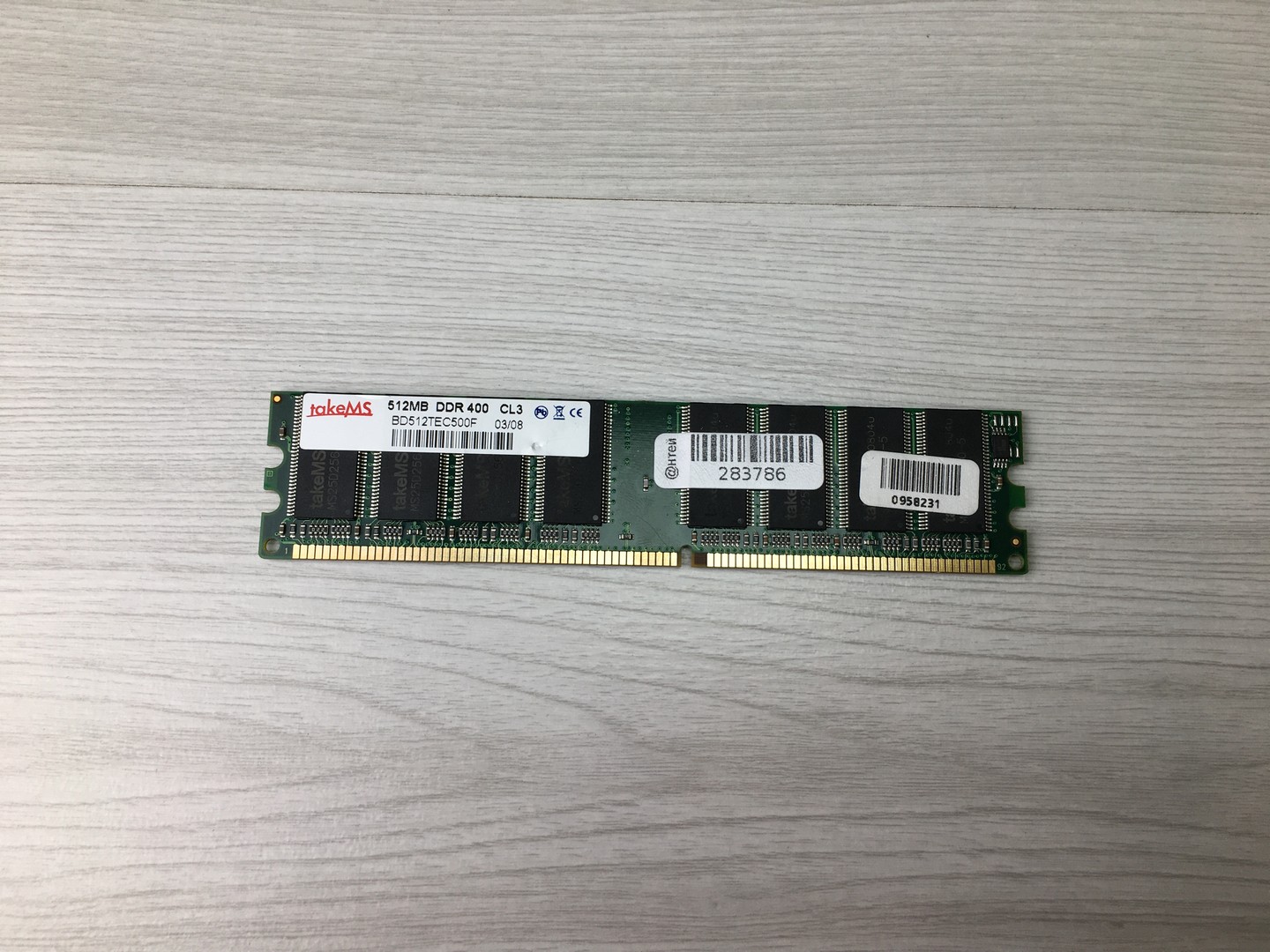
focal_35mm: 29
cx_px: 635
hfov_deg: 61.7
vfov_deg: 48.2
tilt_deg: -79.2
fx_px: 1064
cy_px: 476
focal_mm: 4.15
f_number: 2.2
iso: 25
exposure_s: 1/100
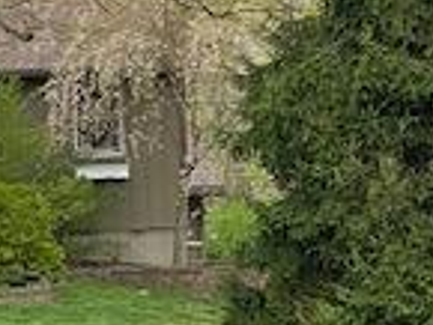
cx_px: -305
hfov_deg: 8.4
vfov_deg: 6.5
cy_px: 113
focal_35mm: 229
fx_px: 2867
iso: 20
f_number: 2
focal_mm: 6
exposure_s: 1/444
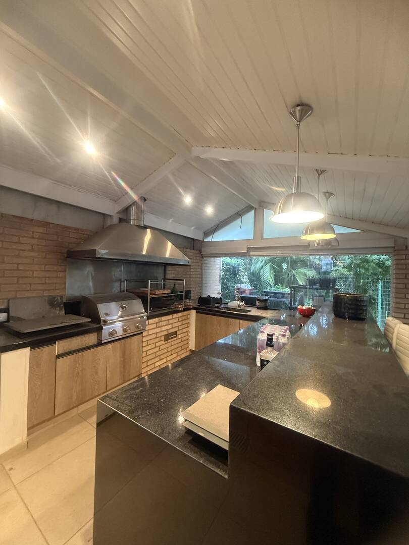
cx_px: 204
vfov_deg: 102.1
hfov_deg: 85.7
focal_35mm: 14
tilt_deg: +1.9
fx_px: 221
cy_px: 272
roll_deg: -2.0
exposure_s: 1/60
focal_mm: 2.22
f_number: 2.2
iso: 800
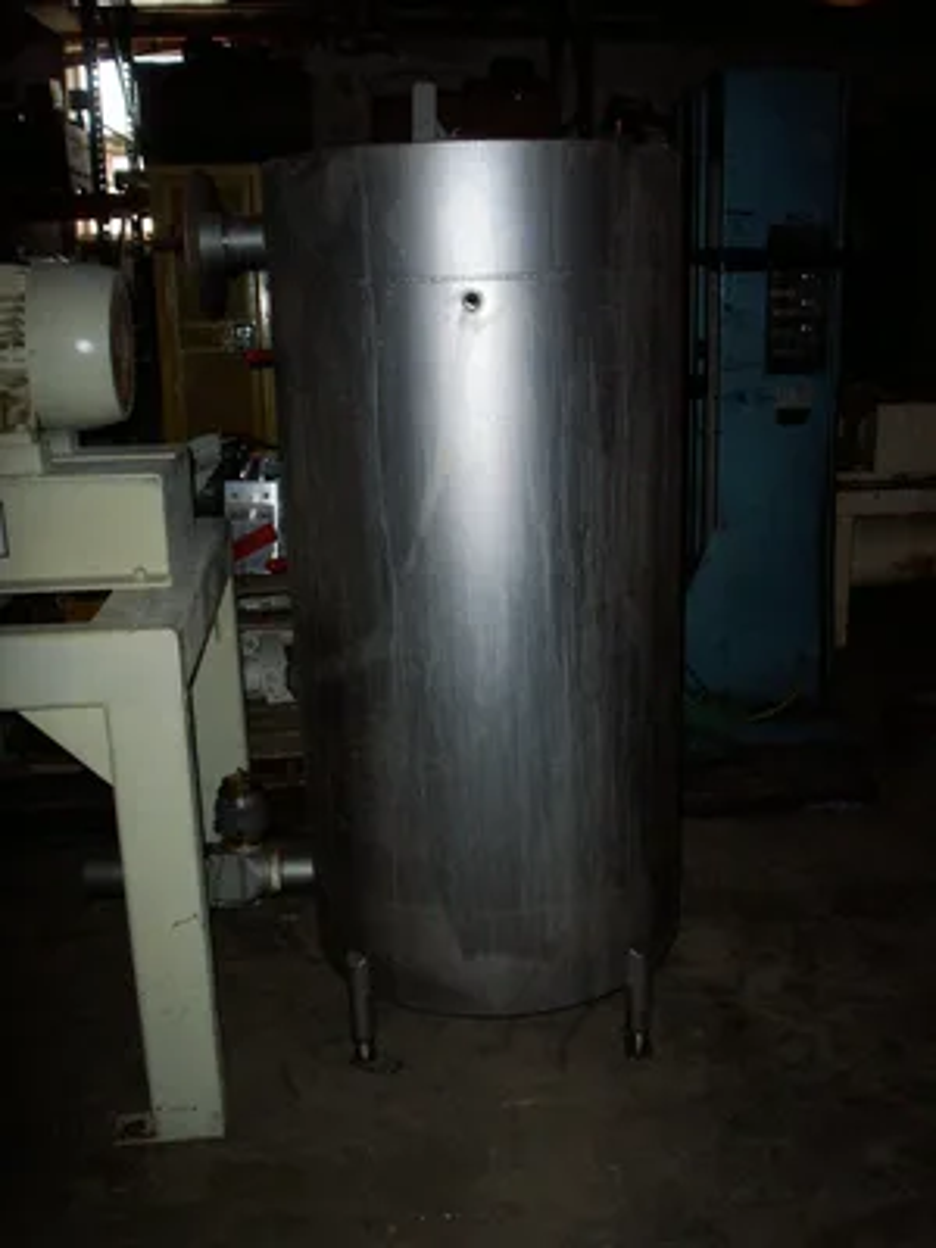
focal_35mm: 36
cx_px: 468
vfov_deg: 51.4
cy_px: 624
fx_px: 1298
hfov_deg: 39.7
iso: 140
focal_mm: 5.9
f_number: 4.5
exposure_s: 1/64
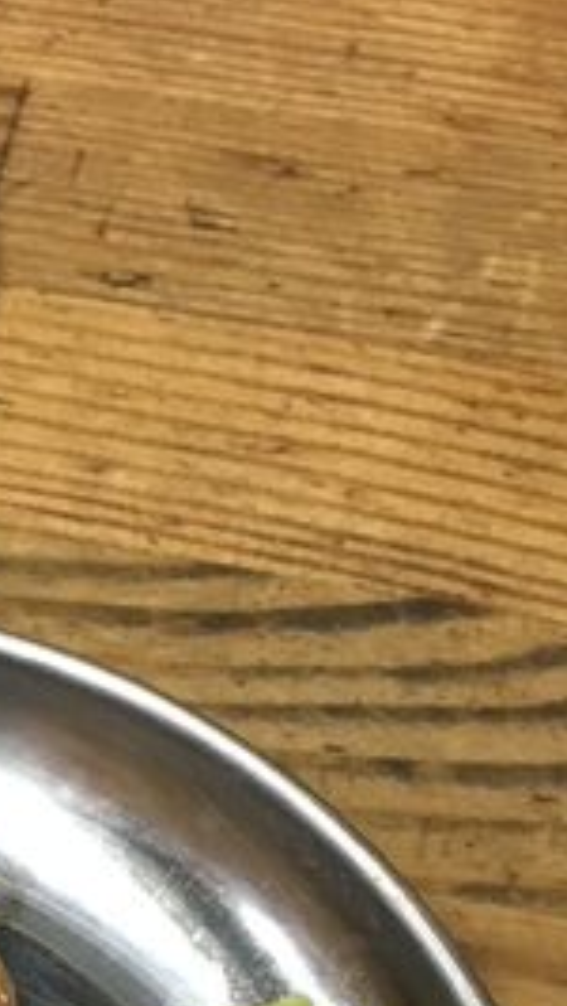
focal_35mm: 76
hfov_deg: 15.0
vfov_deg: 25.7
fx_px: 2027
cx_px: -234
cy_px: 1119
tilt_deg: -61.5
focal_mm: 4.15
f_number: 2.2
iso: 200
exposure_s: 1/30
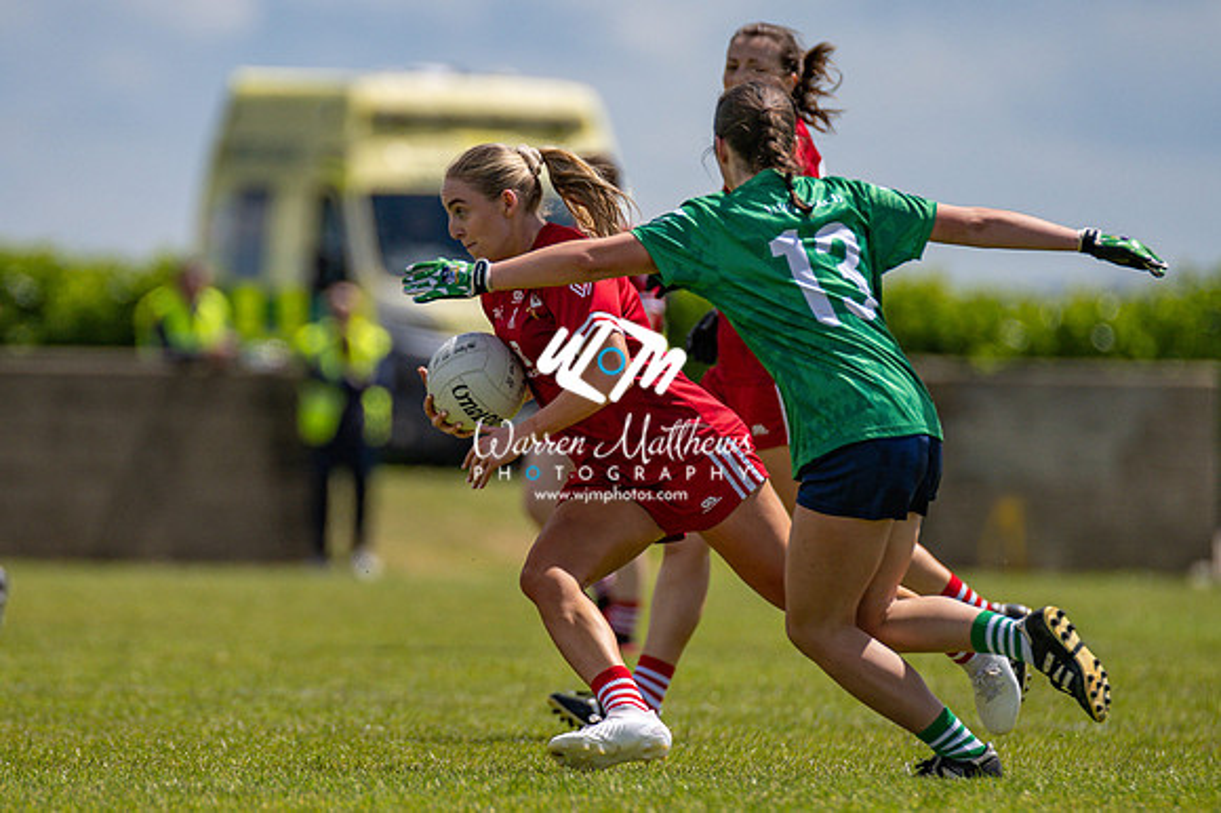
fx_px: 19754
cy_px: 372
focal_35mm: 583
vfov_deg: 2.4
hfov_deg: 3.5
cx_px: 519
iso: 110
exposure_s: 1/6400
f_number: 2.8
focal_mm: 300
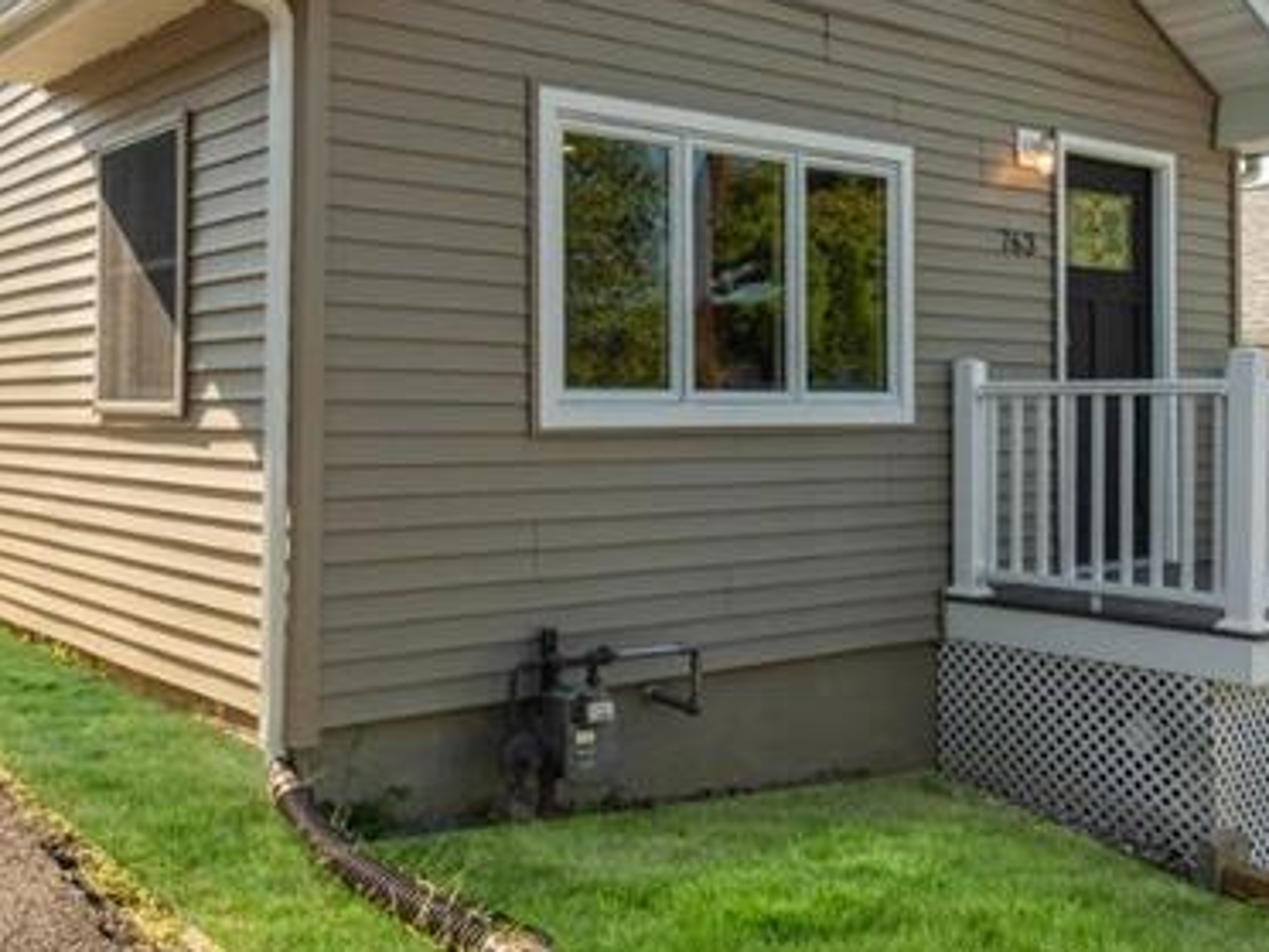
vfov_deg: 37.6
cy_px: 222
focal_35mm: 37
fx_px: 1356
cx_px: 597
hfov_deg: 50.1
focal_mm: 14
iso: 400
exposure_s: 1/640
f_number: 8
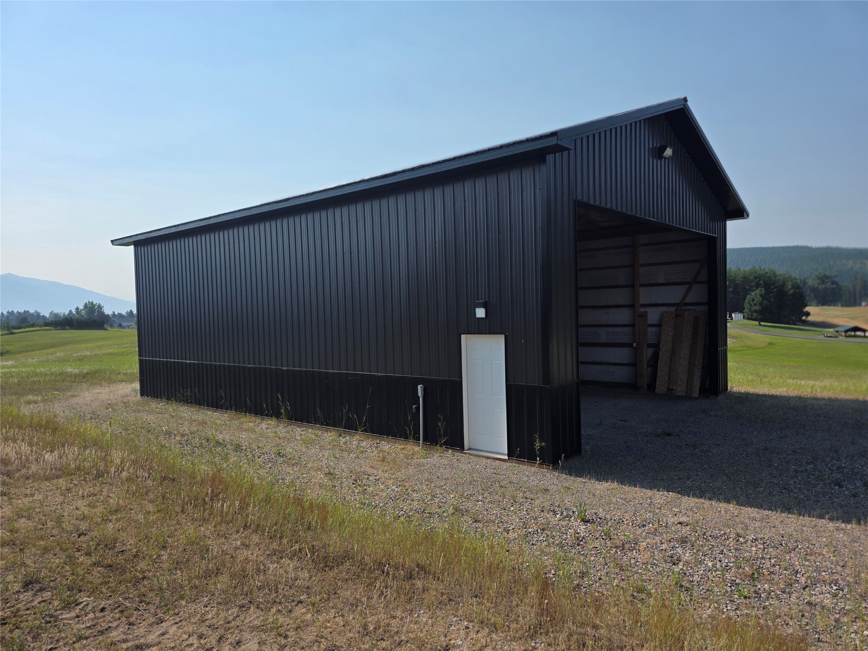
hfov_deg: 73.9
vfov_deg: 58.9
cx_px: 434
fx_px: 577
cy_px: 326
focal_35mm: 23
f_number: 1.7
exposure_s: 1/7944
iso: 80
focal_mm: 6.3
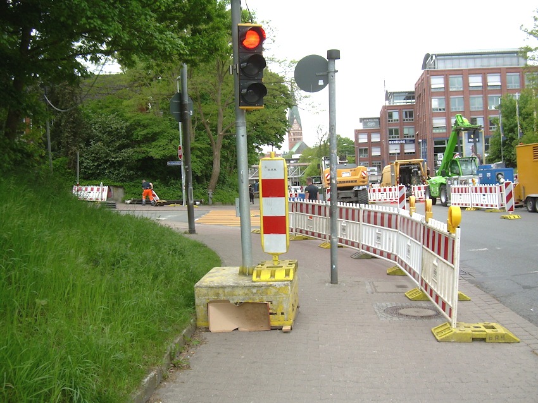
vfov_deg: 37.7
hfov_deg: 49.0
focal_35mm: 38
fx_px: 591
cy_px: 202
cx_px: 269
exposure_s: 1/420
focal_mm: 6.3
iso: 50
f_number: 2.8
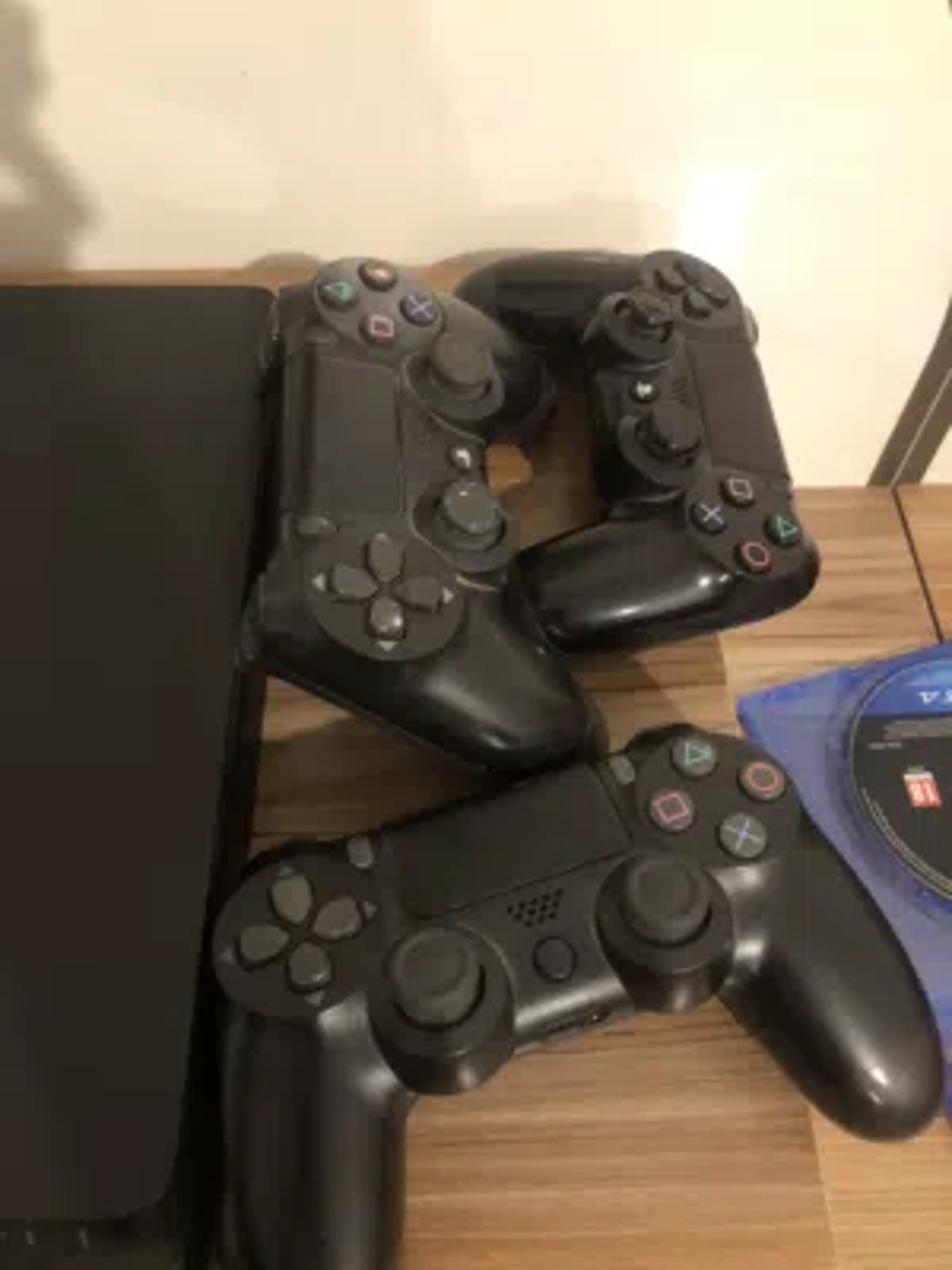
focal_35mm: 28
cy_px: 635
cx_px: 476
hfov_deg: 49.7
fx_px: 1027
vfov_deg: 63.4
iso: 100
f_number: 1.8
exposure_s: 1/4
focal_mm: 3.99
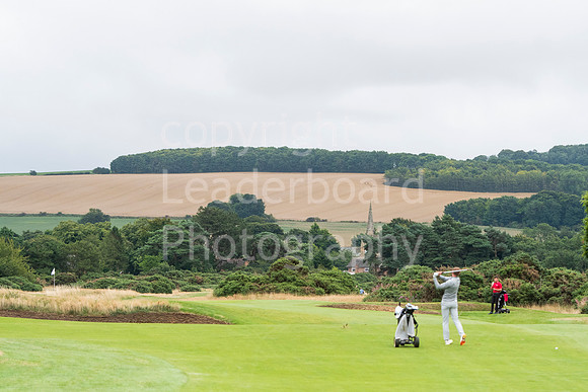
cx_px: 294
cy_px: 196
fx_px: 2573
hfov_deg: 13.0
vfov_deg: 8.7
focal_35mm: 158
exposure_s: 1/2000
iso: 800
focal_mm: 105
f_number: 4
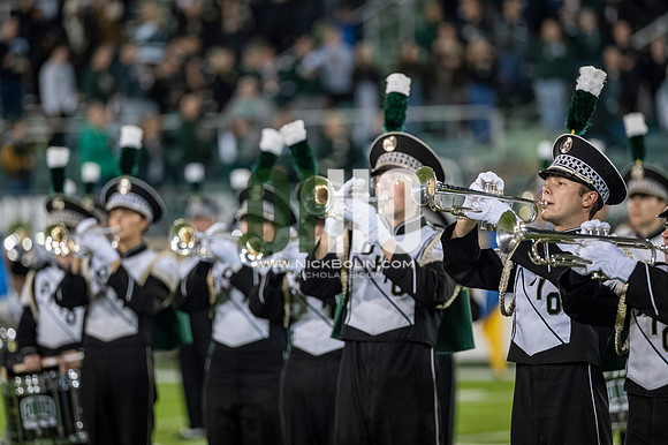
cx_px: 334
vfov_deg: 4.6
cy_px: 222
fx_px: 5563
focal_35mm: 300
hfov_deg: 6.9
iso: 1000
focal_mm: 200
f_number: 2.8
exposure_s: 1/500
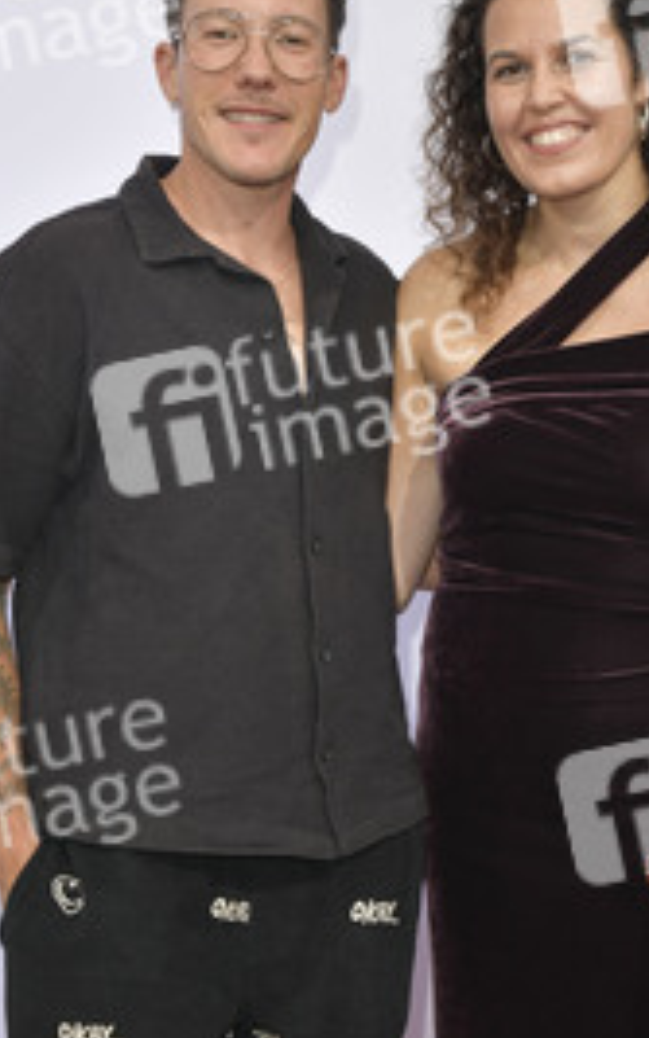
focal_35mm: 61
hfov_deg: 21.3
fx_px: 1725
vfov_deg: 33.4
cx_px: 404
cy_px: 599
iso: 320
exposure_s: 1/160
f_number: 7.1
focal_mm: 40
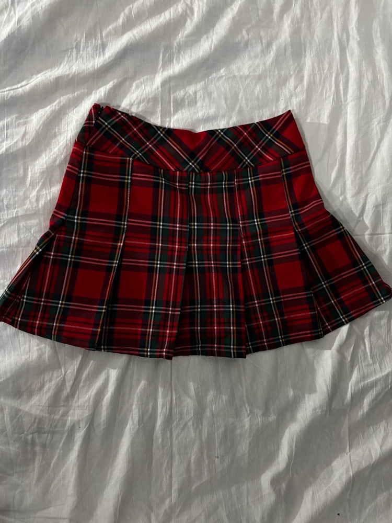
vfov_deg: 67.3
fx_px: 393
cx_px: 196
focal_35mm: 26
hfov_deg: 53.1
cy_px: 262
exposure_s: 1/25
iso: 500
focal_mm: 5.96
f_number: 1.6
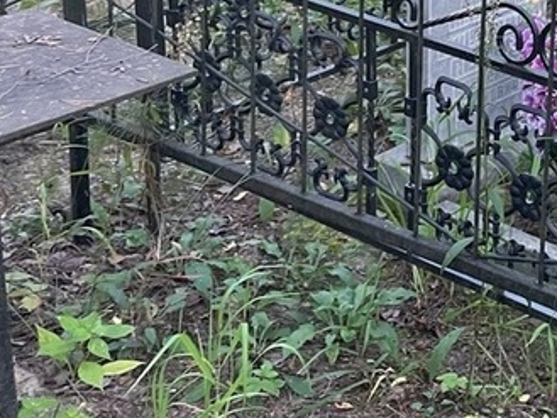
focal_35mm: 81
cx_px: 758
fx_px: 1304
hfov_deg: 21.4
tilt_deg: -11.2
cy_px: -64
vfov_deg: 17.5
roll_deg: -3.7
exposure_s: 1/60
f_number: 1.6
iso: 125
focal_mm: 4.2
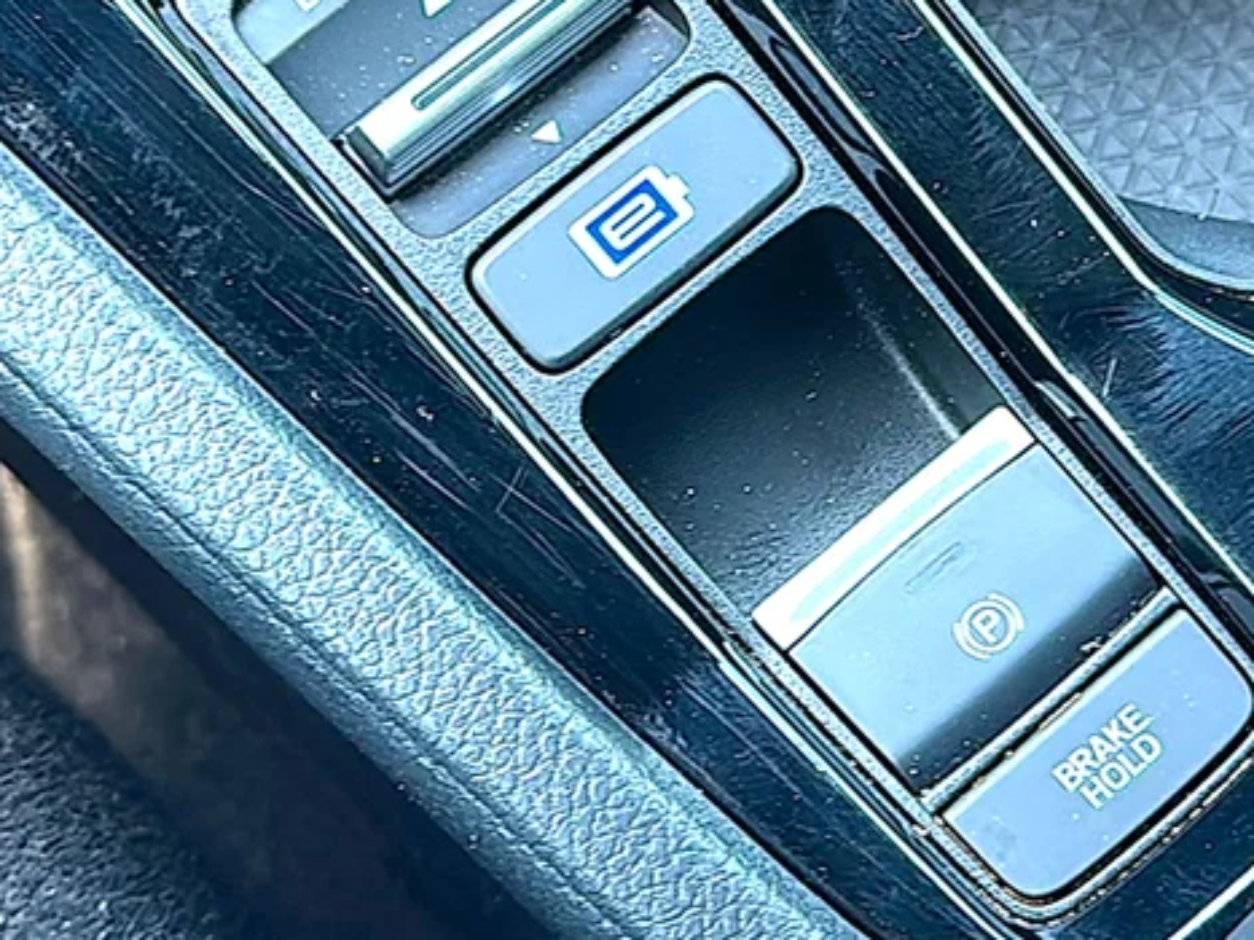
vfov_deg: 21.3
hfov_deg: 28.0
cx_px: 808
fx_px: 2499
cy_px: 369
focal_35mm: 69
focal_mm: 6.86
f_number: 1.78
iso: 160
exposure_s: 1/50
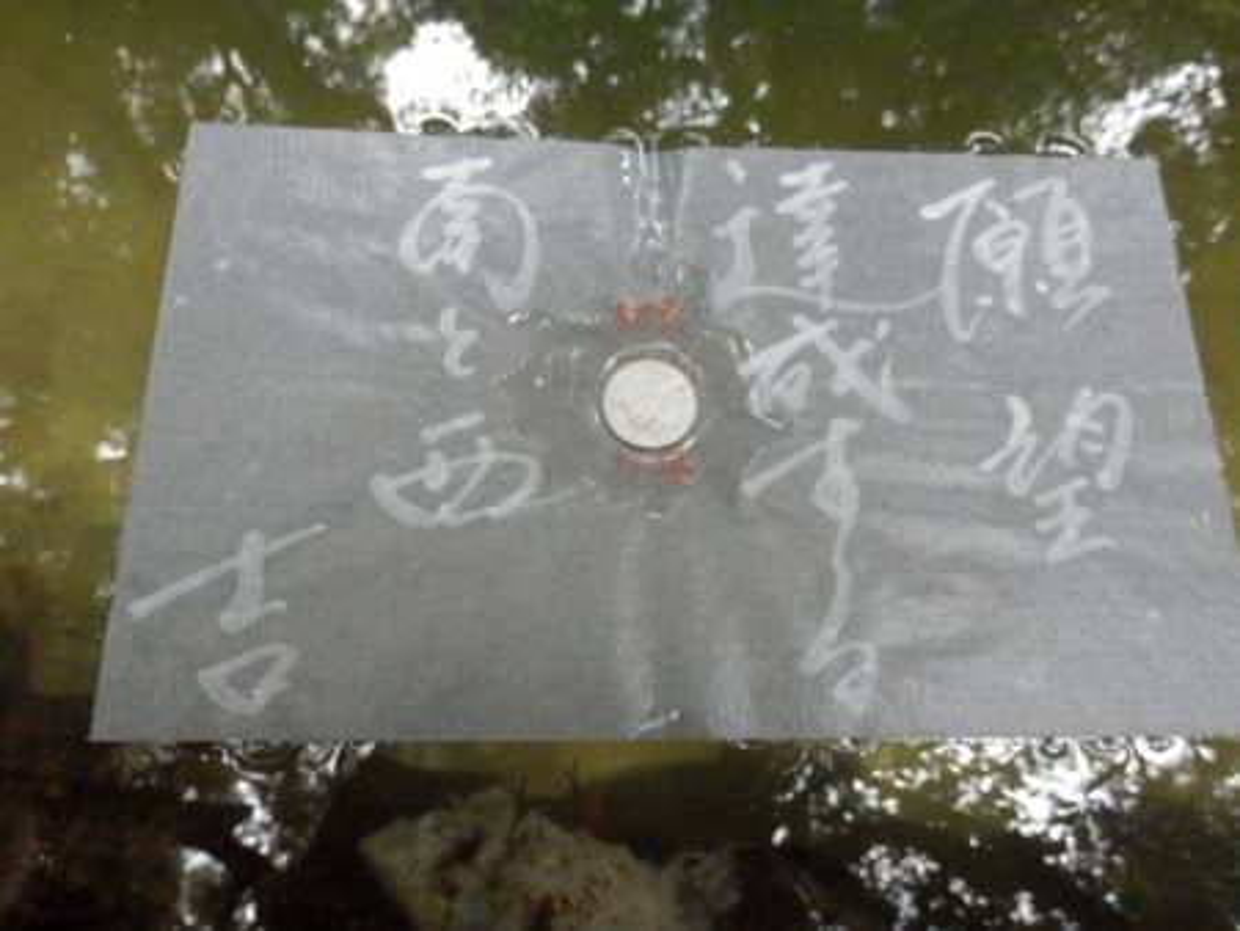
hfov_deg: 69.4
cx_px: 620
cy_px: 466
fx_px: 896
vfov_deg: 54.9
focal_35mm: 25
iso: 3200
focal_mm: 4.5
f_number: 3
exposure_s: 1/500
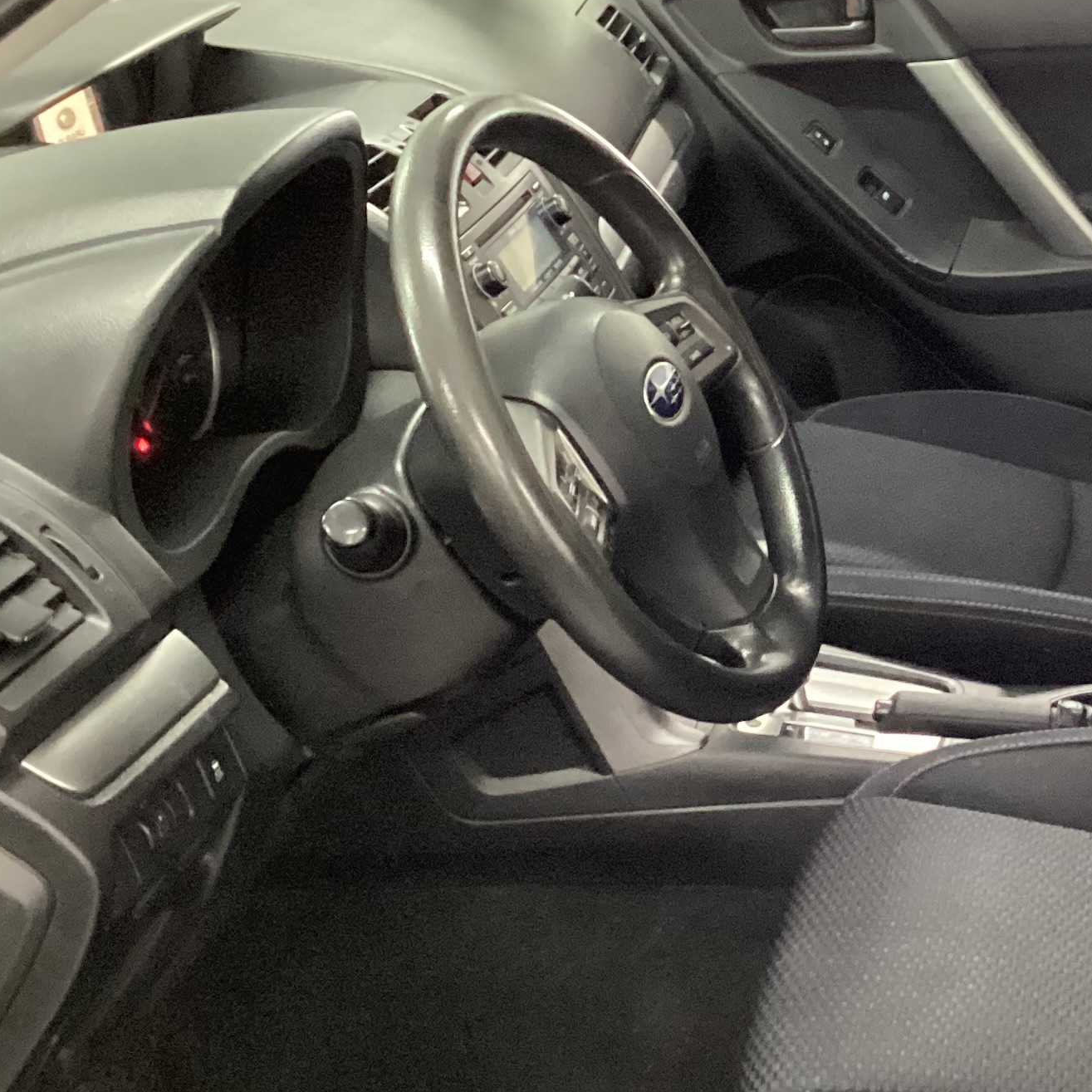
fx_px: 2427
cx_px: 1031
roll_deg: +0.7
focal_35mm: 68
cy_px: 541
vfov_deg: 25.4
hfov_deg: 24.5
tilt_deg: -24.4
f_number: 2.4
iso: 640
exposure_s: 1/24
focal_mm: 3.3
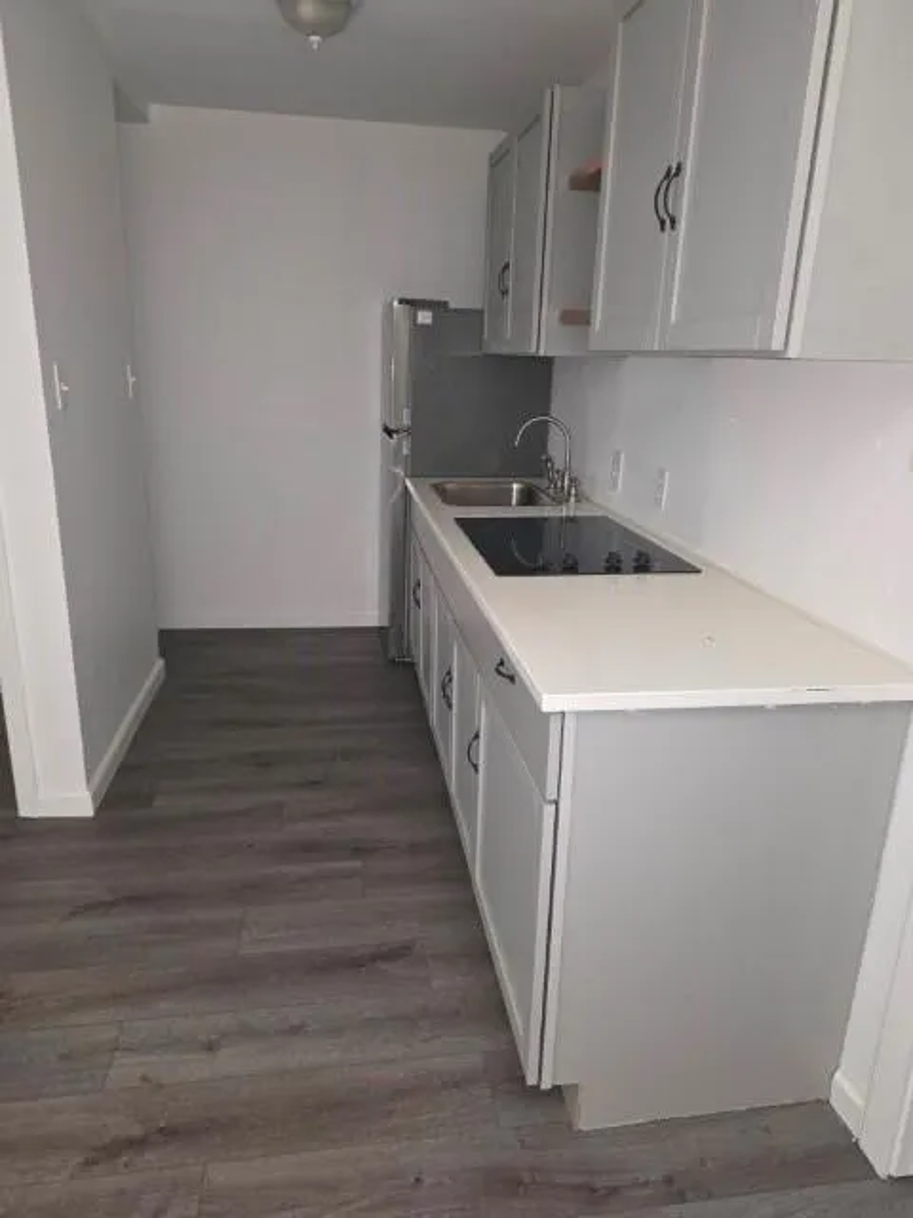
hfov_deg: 58.9
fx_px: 809
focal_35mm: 23
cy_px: 609
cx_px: 456
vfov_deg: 73.9
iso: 125
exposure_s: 1/20
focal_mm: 6.25
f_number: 1.7
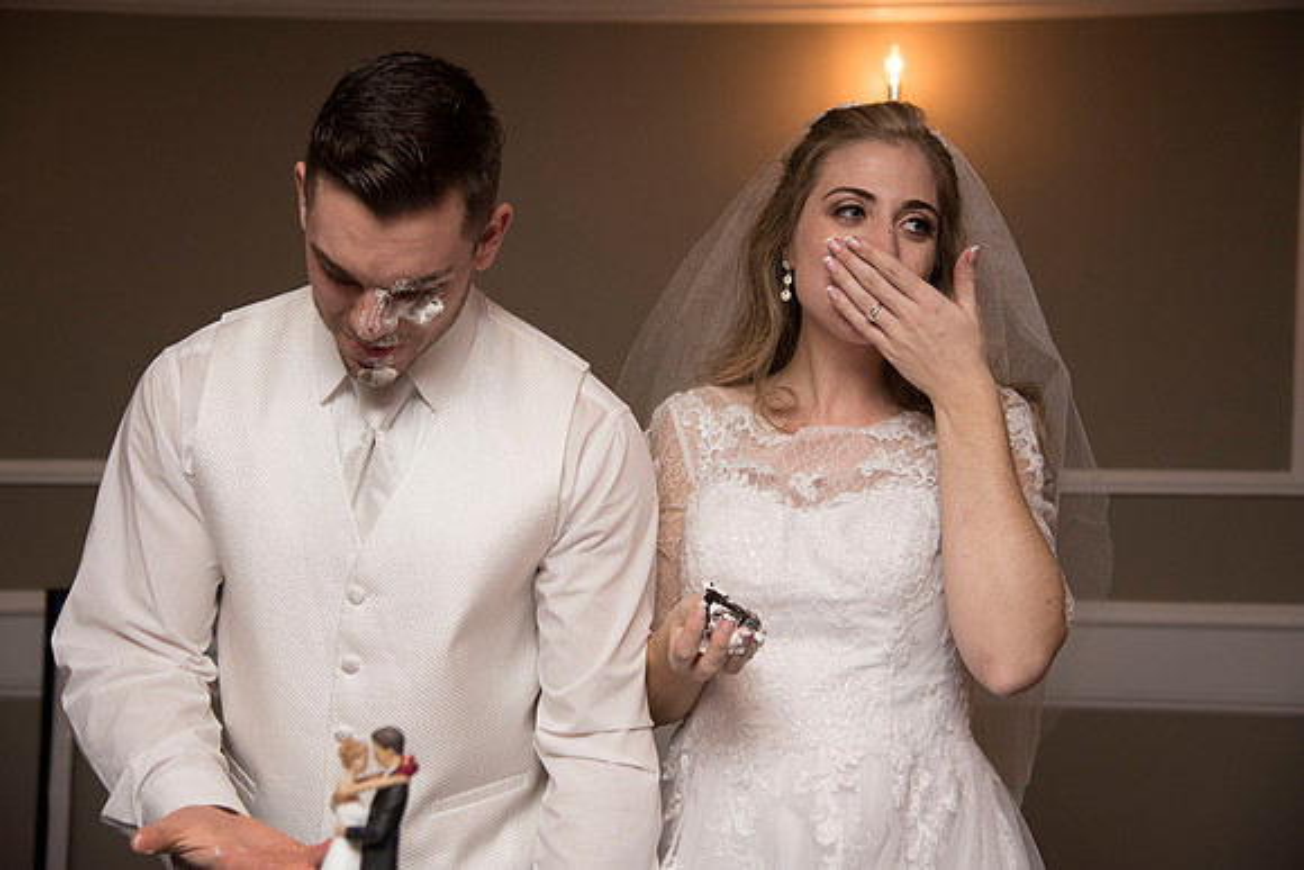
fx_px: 1811
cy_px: 435
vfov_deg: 27.0
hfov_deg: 39.6
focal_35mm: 50
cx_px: 652
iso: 2000
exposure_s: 1/200
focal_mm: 50
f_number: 4
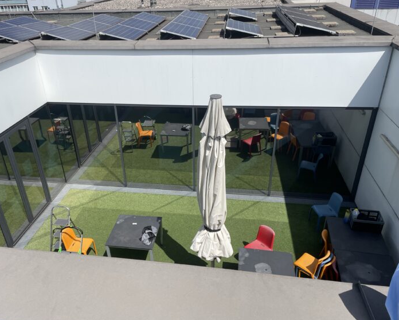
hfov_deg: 62.1
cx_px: 180
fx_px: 331
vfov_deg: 51.5
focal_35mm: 28
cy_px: 160
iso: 32
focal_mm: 4.2
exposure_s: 1/5556
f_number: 1.6
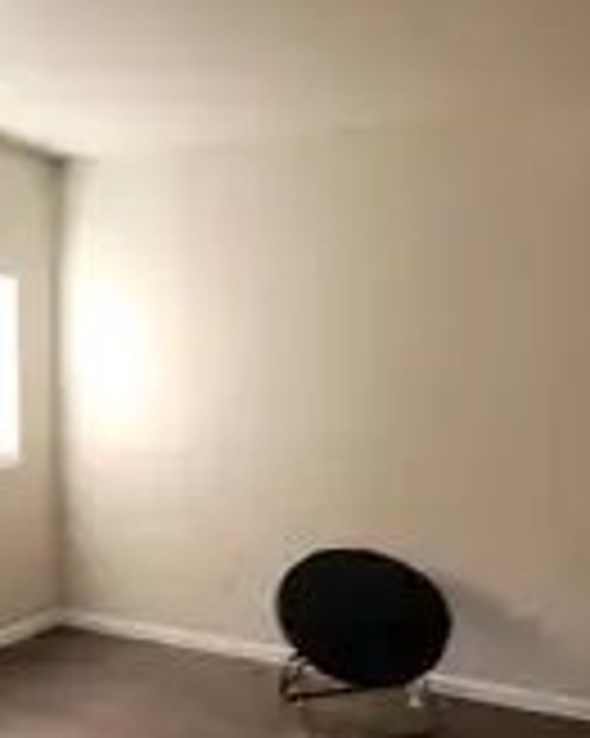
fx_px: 677
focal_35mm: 31
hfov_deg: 46.8
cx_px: 351
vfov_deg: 56.7
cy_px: 450
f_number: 2.2
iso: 160
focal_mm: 2.2
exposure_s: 1/60
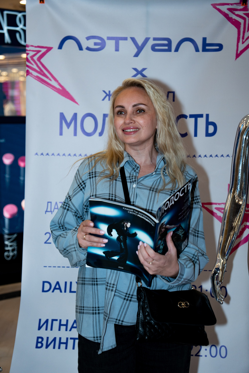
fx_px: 825
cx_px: 124
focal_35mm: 80
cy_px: 186
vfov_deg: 25.5
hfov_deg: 17.2
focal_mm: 53
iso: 400
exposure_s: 1/320
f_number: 3.5
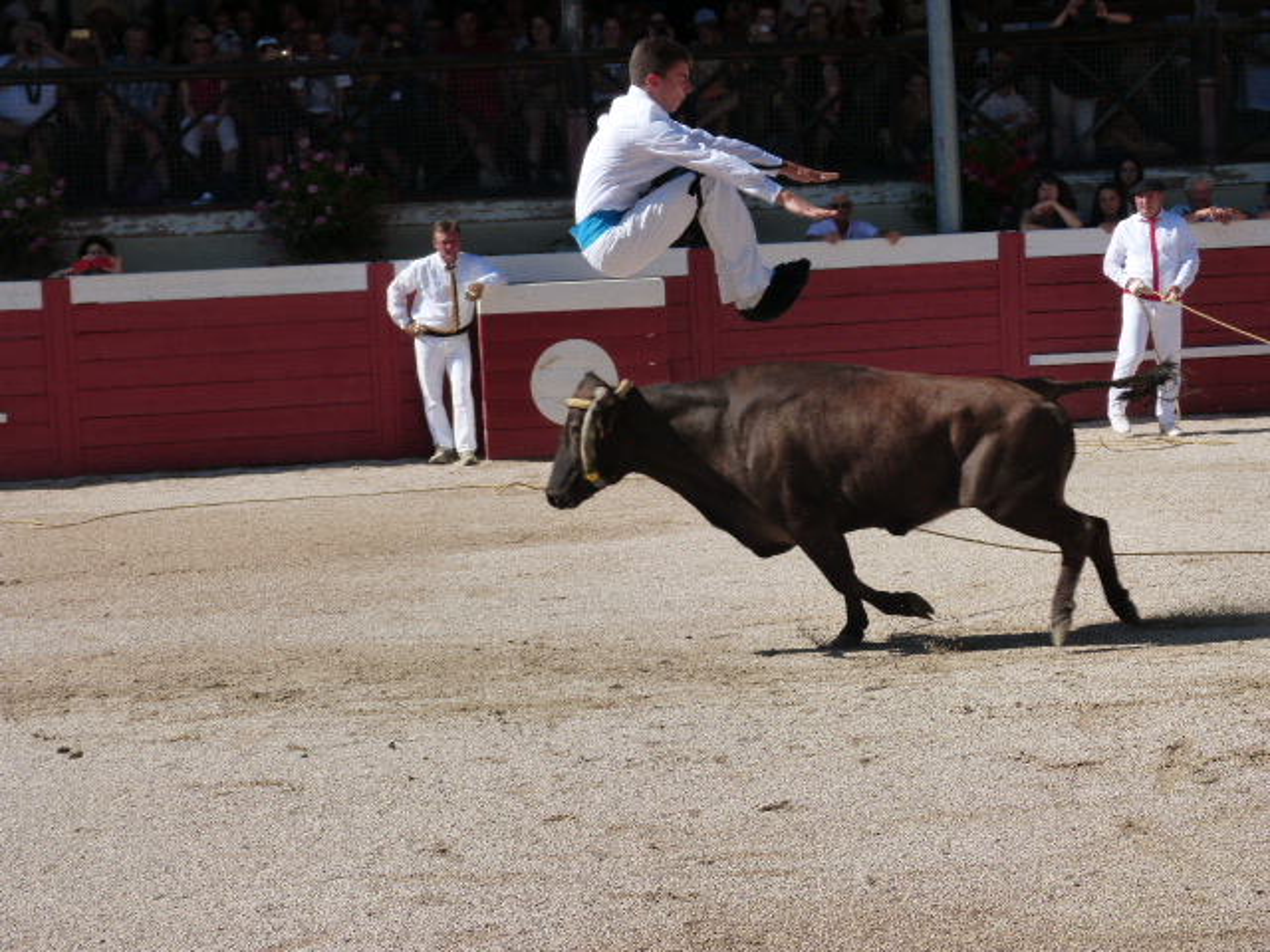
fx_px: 3229
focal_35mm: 88
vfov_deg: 16.8
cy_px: 476
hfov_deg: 22.3
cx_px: 635
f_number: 4
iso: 160
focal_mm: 15.8
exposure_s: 1/1600
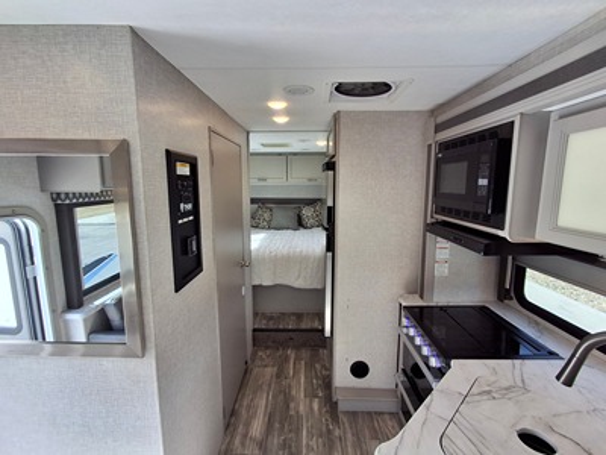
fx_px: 280
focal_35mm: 16
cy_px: 228
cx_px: 303
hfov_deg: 94.5
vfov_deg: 78.1
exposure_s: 1/105
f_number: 2.2
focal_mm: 1.64
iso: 40
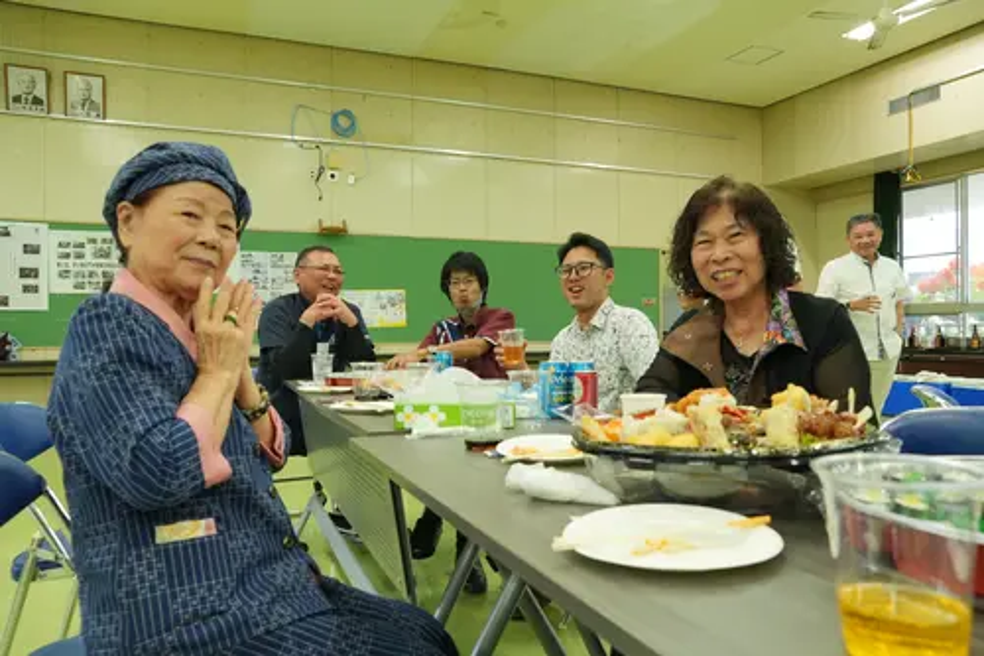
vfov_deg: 47.9
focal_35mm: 27
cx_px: 492
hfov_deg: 67.4
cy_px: 328
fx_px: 738
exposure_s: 1/30
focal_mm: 18
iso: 640
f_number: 5.6
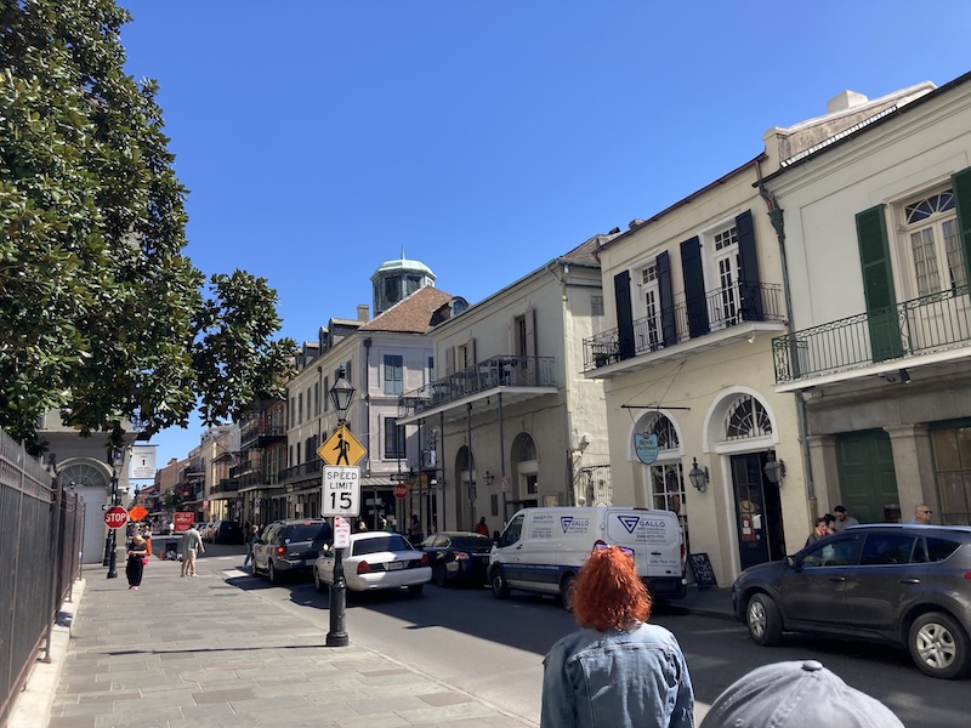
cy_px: 364
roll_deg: +2.5
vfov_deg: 49.7
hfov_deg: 63.4
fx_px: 785
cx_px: 486
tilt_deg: +15.2
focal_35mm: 28
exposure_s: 1/1080
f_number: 1.8
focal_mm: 3.99
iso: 20
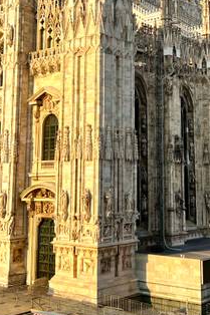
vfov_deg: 31.6
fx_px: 543
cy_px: 68
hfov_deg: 21.8
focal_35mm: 62
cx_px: 140
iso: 50
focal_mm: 5.7
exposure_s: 1/2299
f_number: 1.5
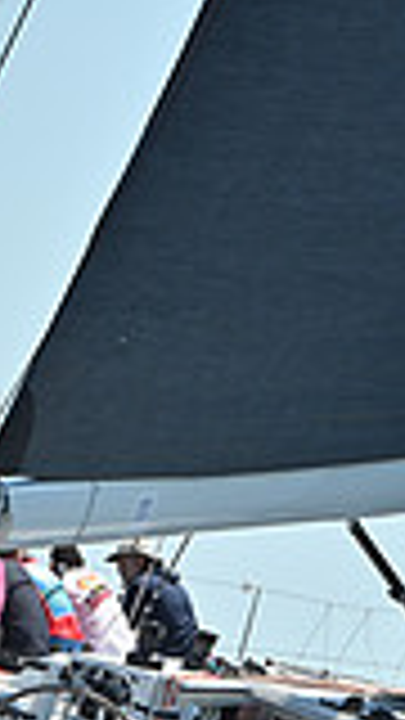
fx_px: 14510
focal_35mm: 760
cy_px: 637
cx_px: 238
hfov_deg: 1.6
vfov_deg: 2.8
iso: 320
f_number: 9
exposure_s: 1/1000
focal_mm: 200
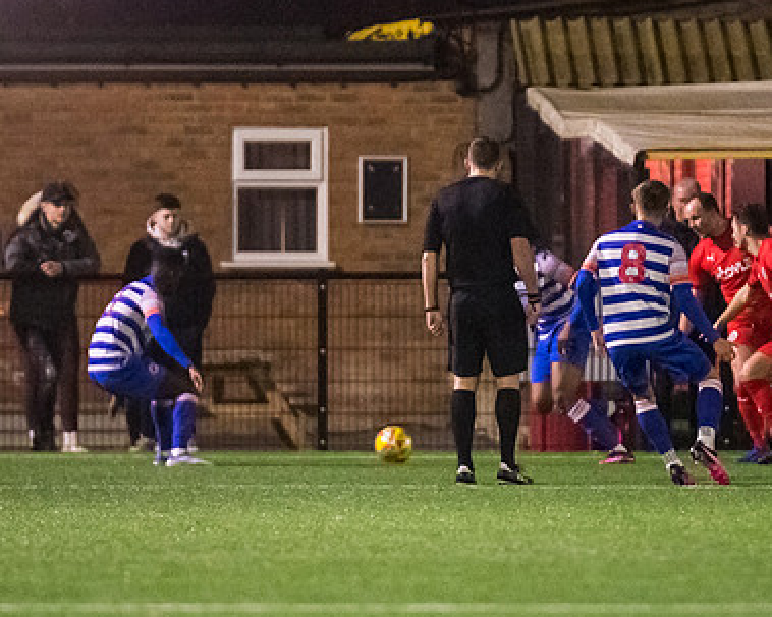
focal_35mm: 770
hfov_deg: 2.5
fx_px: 17589
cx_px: 469
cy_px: 410
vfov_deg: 2.0
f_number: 2.8
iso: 8000
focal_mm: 300
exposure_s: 1/1000
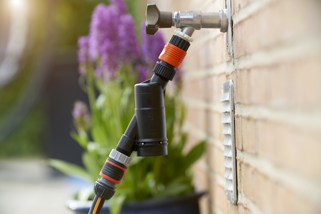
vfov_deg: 9.0
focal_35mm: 152
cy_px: 107
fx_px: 1356
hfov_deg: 13.5
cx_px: 160
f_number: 2.8
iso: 100
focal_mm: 101.5
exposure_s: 1/125
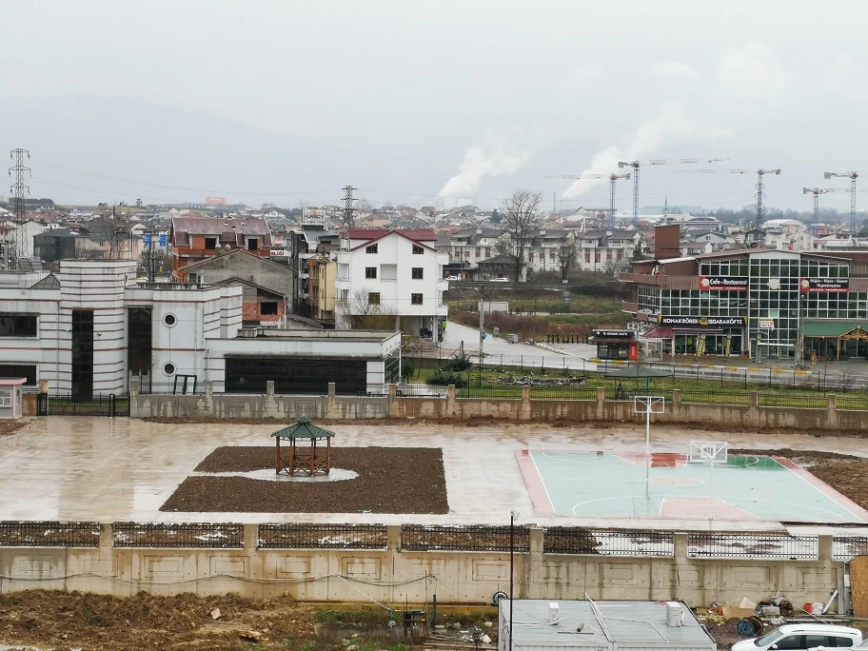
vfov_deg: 18.2
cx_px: 434
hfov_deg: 24.1
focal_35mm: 81
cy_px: 326
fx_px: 2031
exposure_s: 1/208
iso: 50
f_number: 2.4
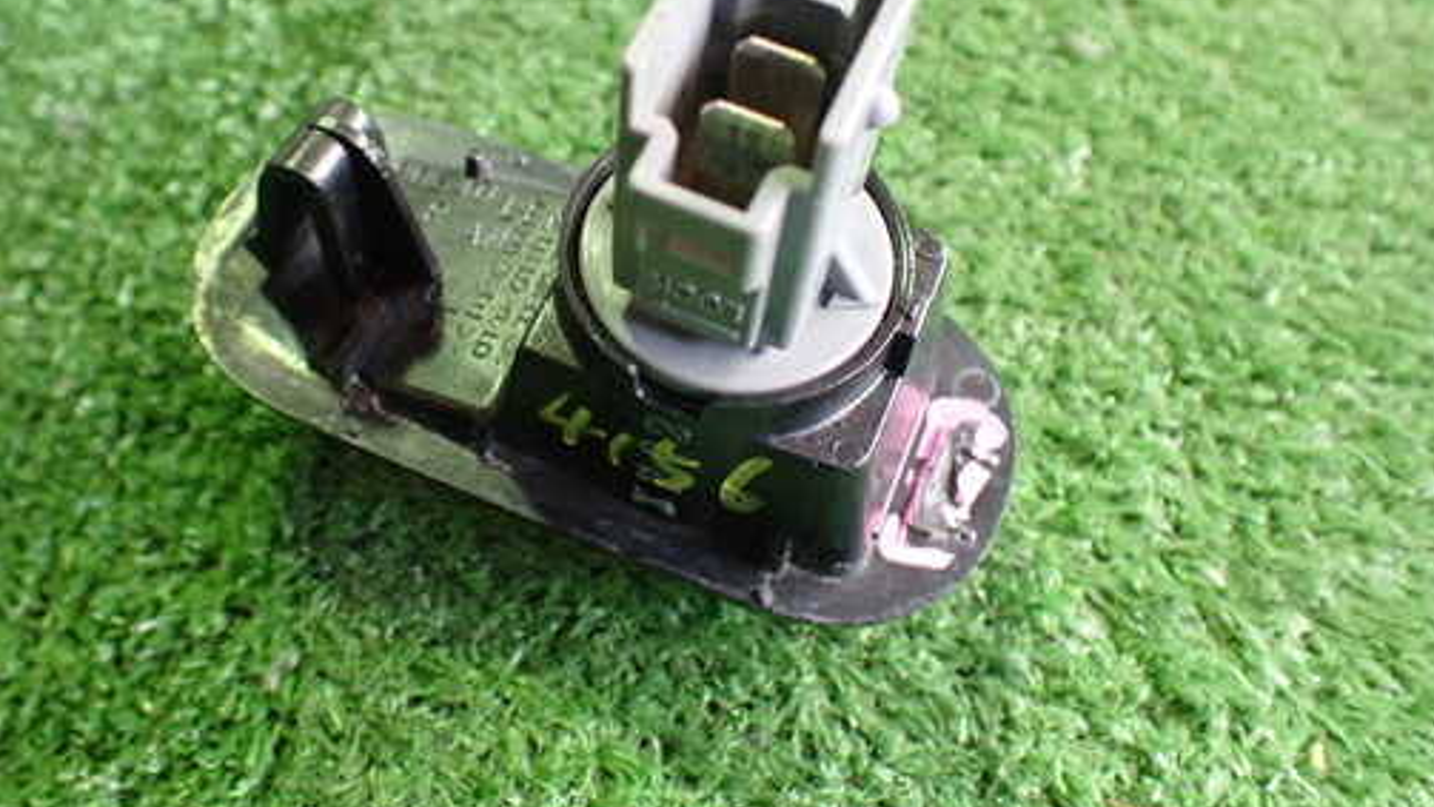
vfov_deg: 30.3
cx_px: 624
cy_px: 299
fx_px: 1483
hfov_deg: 51.5
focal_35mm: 39
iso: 800
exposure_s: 1/60
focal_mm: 5.4
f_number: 2.3
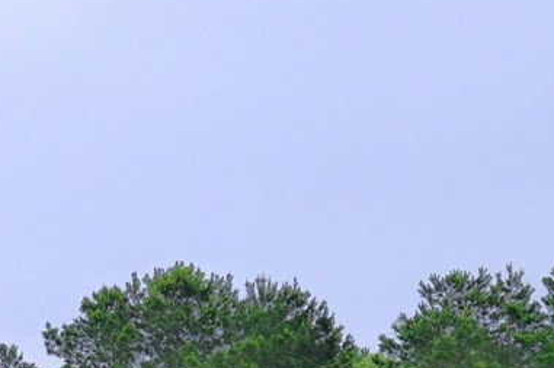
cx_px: -779
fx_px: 1535
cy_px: 473
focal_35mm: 100
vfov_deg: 13.2
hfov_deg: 14.1
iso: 400
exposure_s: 1/320
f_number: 8
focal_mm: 17.5
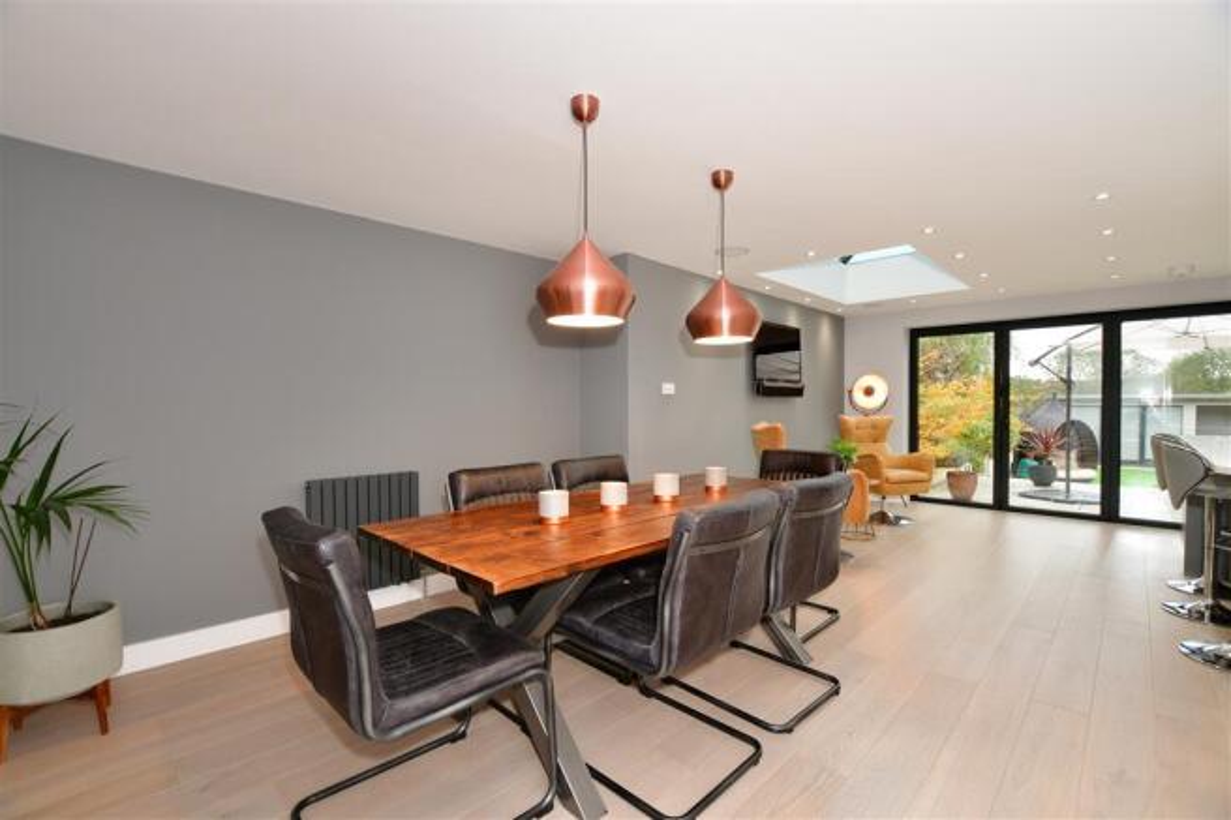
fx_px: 513
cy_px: 410
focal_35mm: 15
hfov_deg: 100.4
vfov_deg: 77.3
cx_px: 616
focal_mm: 10
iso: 160
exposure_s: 1/8
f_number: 4.5
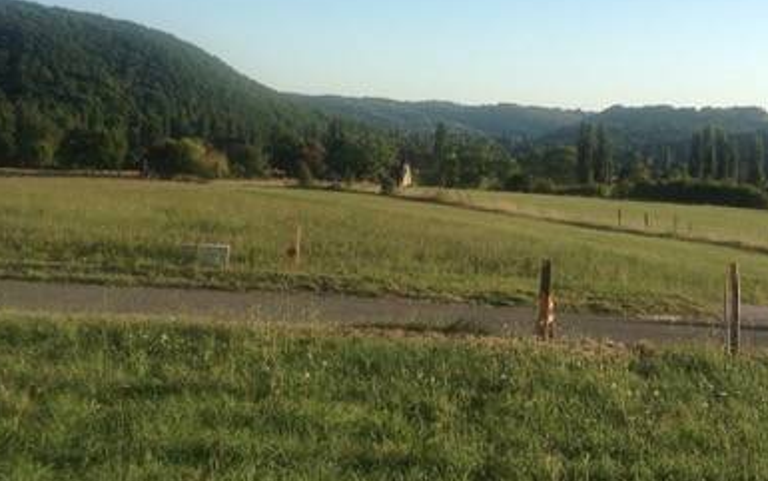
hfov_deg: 35.0
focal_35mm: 58
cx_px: 437
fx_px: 1214
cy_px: 208
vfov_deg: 22.4
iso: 32
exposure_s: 1/673
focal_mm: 3.3
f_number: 2.4
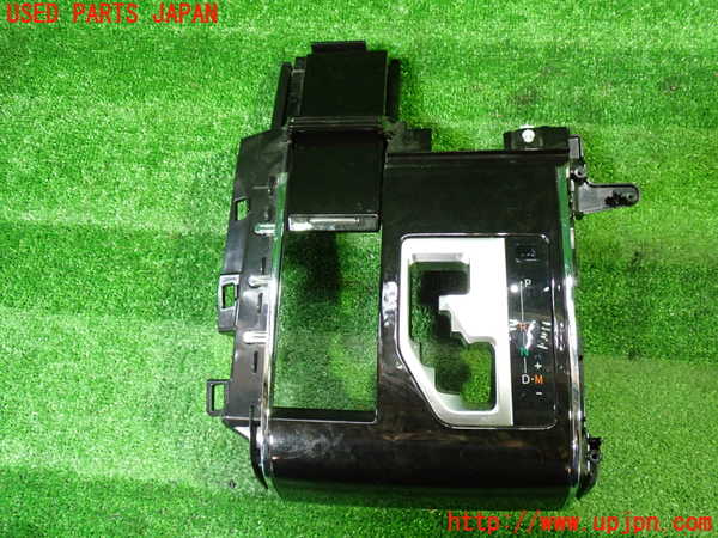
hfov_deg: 56.8
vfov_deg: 44.2
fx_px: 664
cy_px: 269
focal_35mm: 32
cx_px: 359
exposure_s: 1/30
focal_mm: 5.79
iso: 640
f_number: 2.4
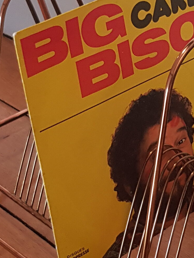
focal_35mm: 106
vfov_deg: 18.4
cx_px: 160
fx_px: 792
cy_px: 52
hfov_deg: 13.9
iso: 100
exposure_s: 1/50
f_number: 1.7
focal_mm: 4.2
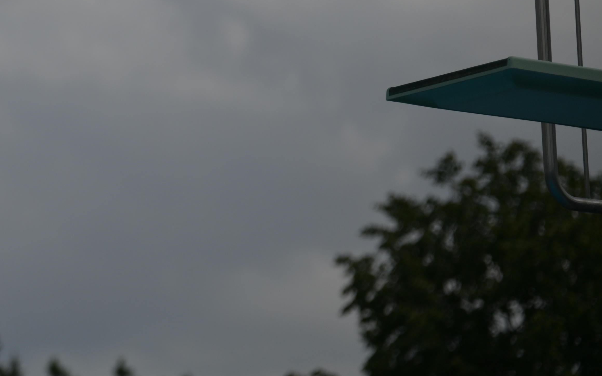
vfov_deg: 4.6
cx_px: -169
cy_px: -149
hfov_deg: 7.4
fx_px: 4611
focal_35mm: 281
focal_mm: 103
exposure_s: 1/5000
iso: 160
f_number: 2.8
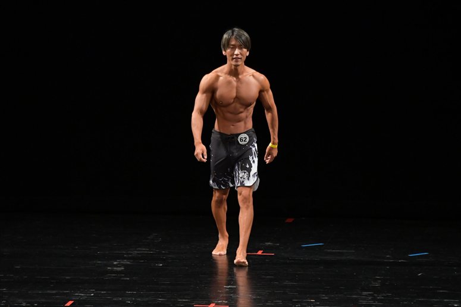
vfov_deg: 4.6
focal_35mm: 300
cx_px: 230
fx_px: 3840
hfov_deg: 6.9
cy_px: 154
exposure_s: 1/400
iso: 3200
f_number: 5.6
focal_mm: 200
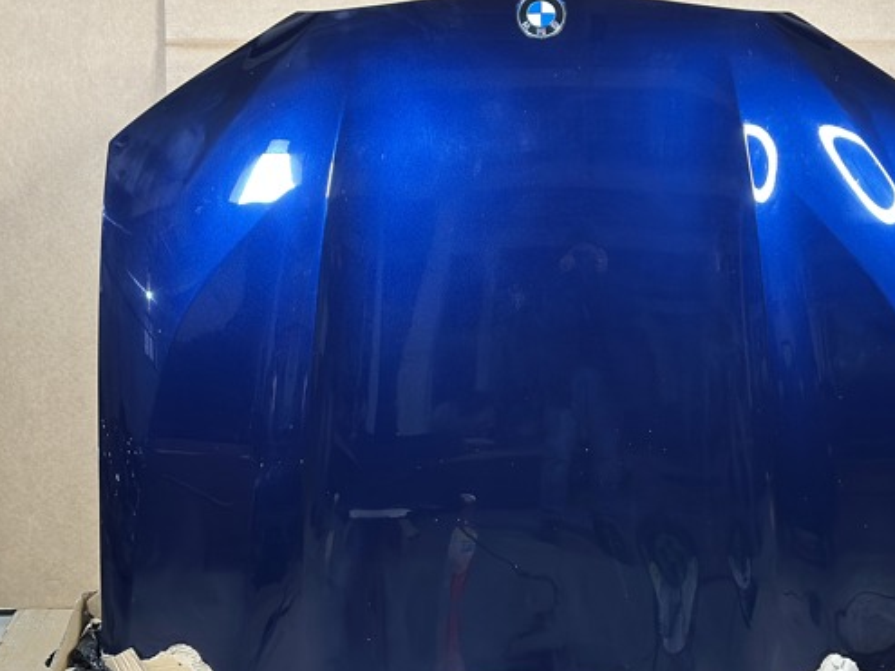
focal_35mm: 62
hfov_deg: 31.1
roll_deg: +0.7
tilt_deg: -15.8
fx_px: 1603
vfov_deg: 23.6
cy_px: 370
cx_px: 566
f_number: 1.78
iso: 640
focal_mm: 6.86
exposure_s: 1/33
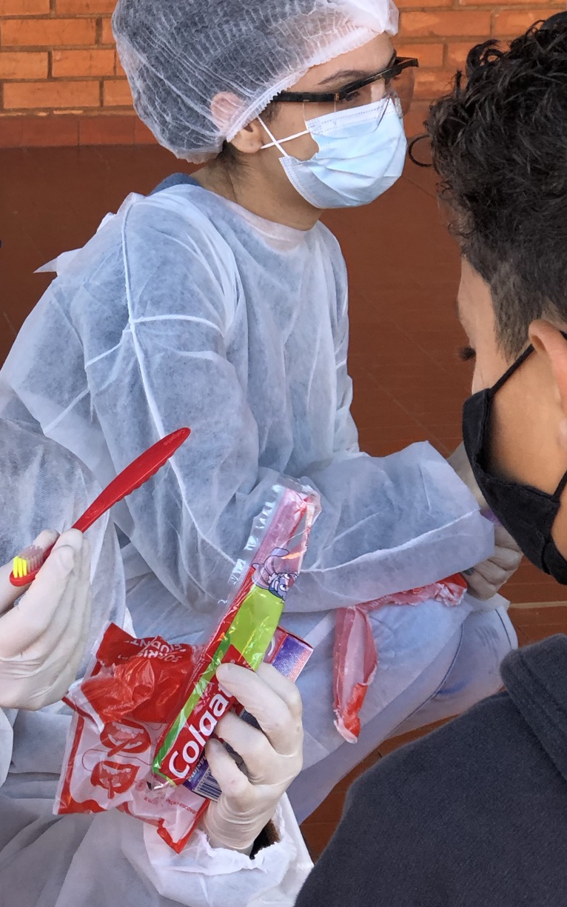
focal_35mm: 101
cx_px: 76
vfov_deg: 20.6
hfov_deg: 12.9
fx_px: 2496
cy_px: 477
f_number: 2.8
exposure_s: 1/40
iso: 20
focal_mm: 6.6
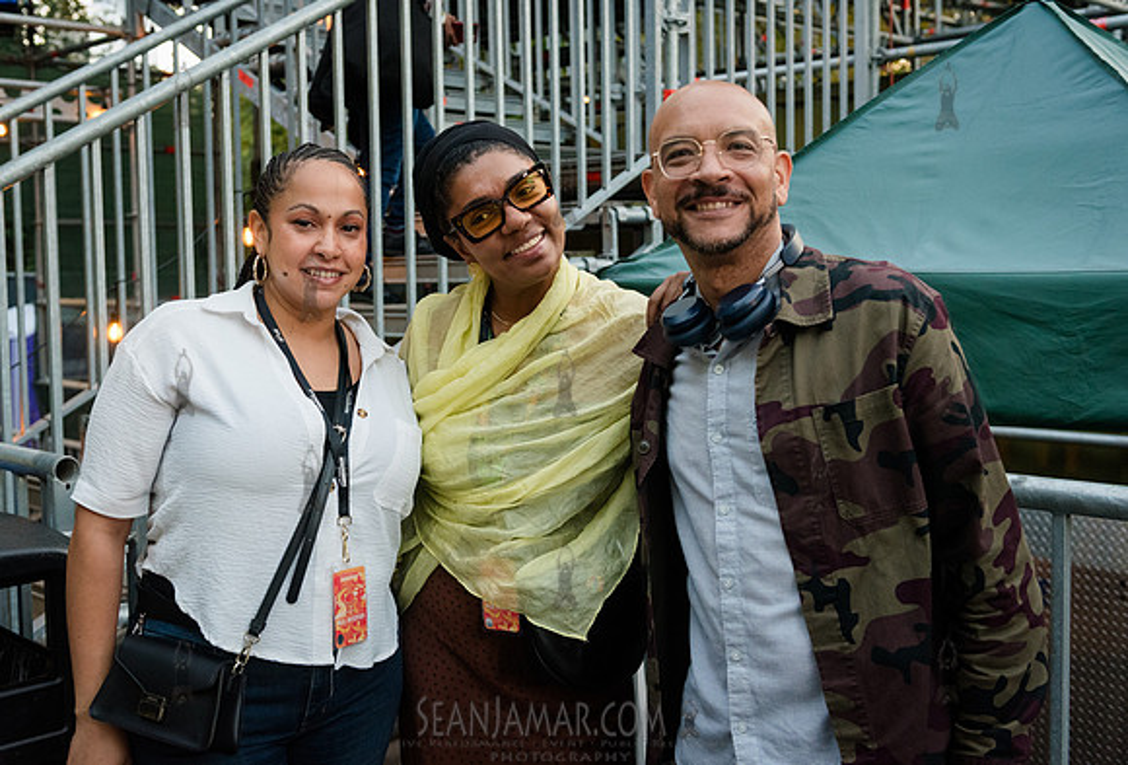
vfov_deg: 32.6
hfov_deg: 46.6
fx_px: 1306
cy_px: 354
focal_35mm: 41
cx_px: 513
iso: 4000
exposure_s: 1/200
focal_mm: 38
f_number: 3.5
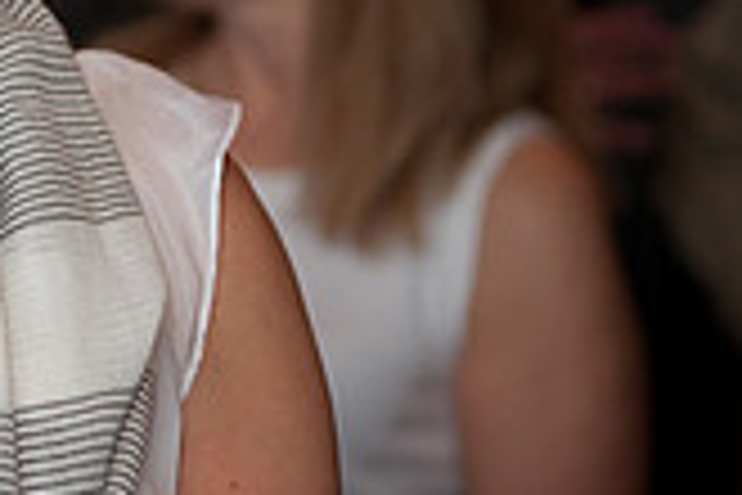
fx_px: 5972
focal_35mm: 290
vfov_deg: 4.7
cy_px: -236
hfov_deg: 6.9
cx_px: -558
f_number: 2.8
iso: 250
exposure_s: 1/100
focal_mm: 55
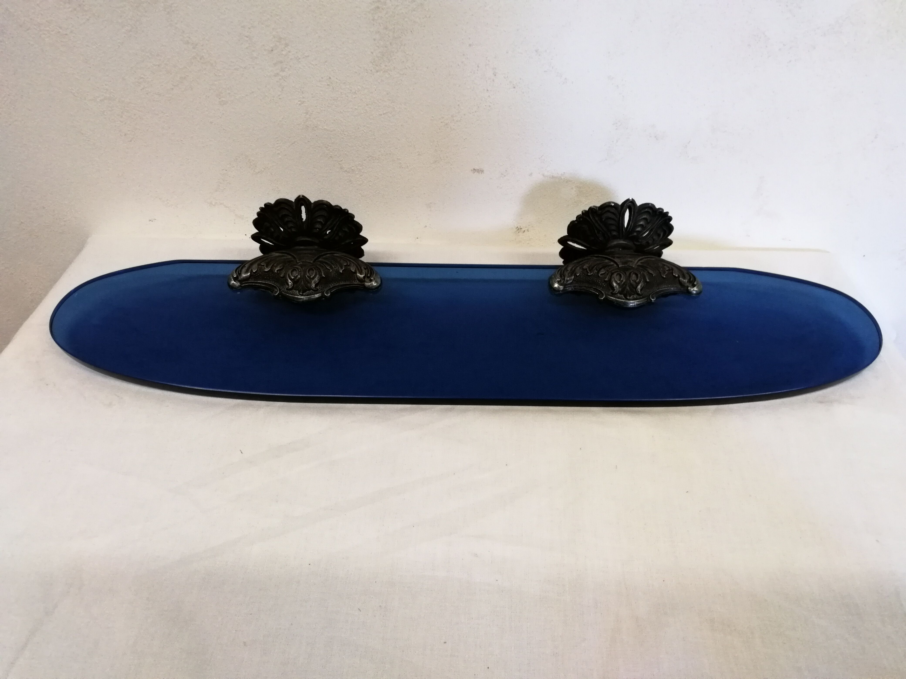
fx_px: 628
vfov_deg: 56.8
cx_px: 453
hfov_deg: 71.6
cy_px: 340
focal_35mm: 24
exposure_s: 1/50
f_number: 2.2
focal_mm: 2.38
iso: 80
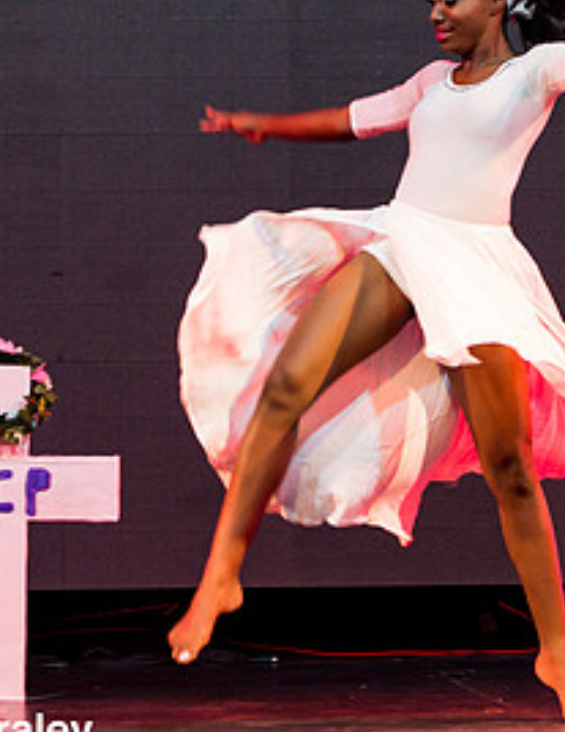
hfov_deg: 5.7
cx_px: 471
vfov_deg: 7.3
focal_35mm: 267
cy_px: 95
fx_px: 5703
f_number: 5
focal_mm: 90
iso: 3200
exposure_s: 1/160
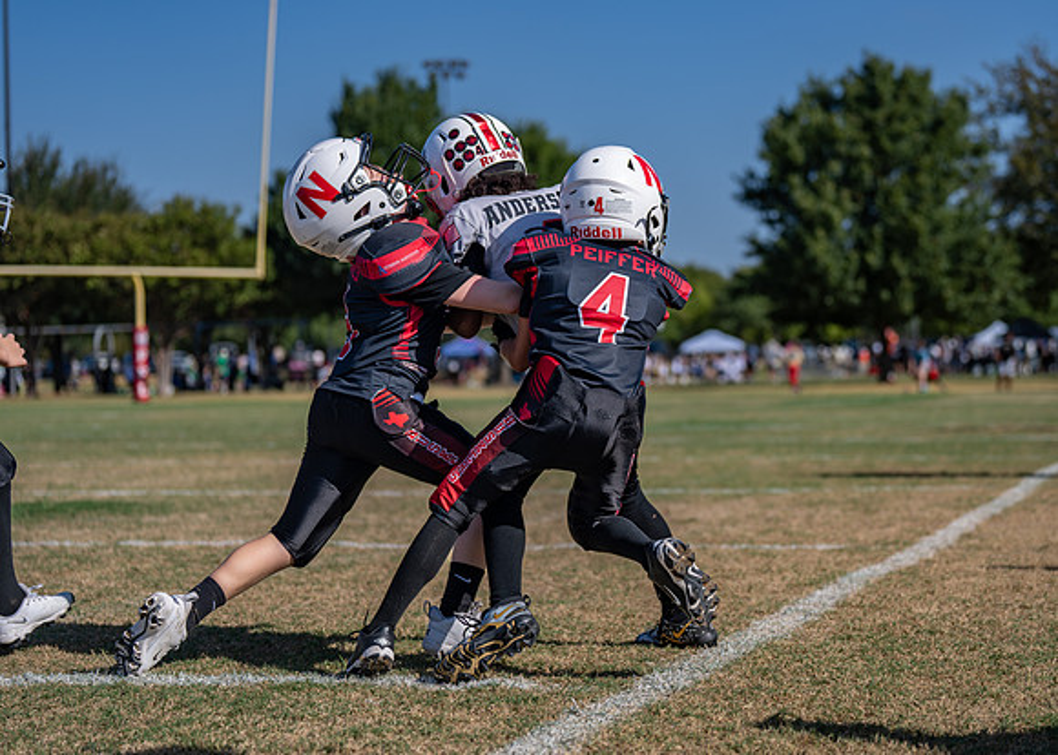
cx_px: 583
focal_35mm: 83
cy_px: 372
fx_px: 2502
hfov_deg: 23.9
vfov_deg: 17.2
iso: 100
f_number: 2.8
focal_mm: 70
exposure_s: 1/2500
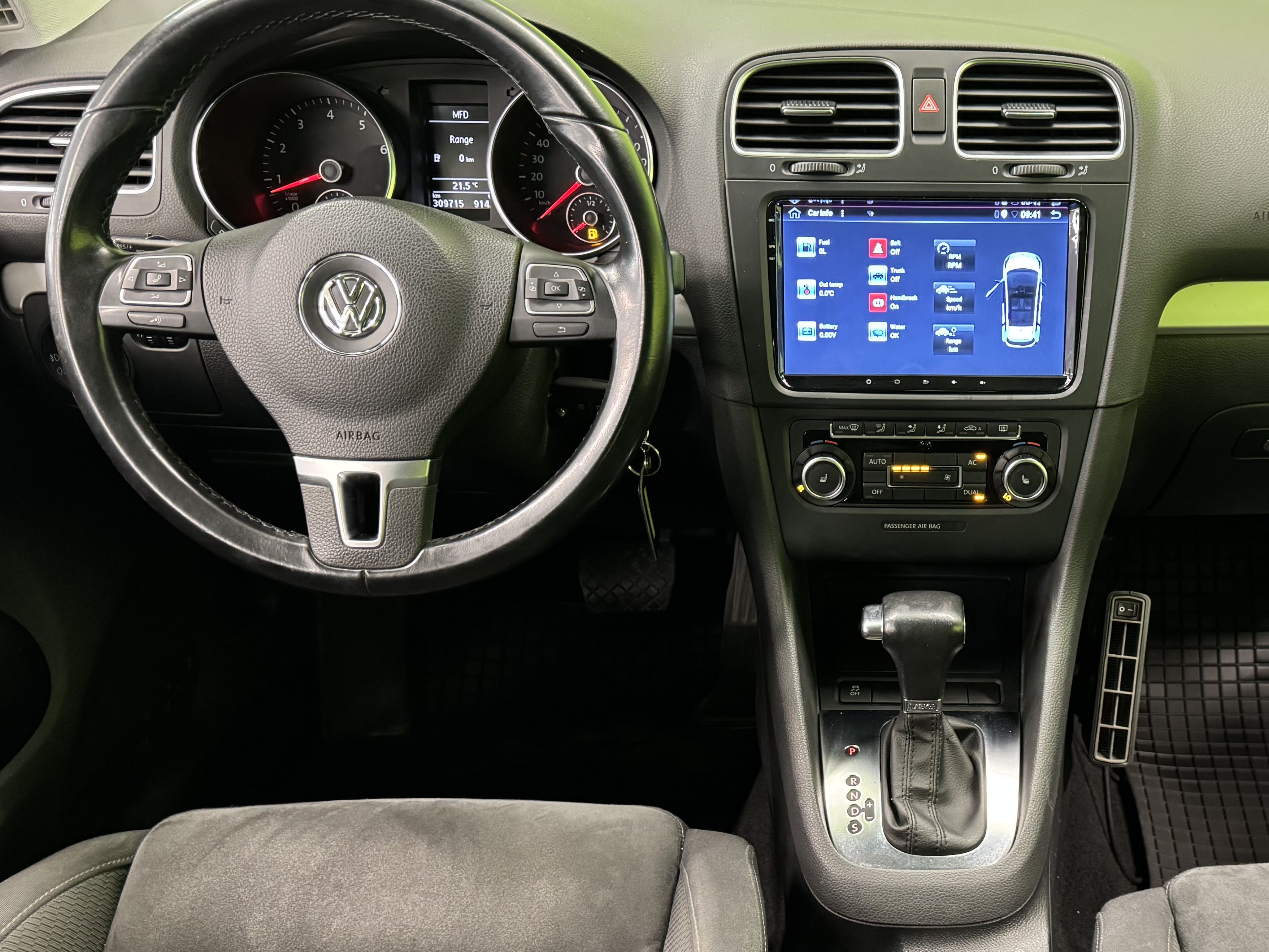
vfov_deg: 36.3
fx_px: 1430
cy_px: 661
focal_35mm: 39
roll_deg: -0.1
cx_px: 905
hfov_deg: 46.6
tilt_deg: -35.1
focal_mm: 6.76
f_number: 1.78
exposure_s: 1/33
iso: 640
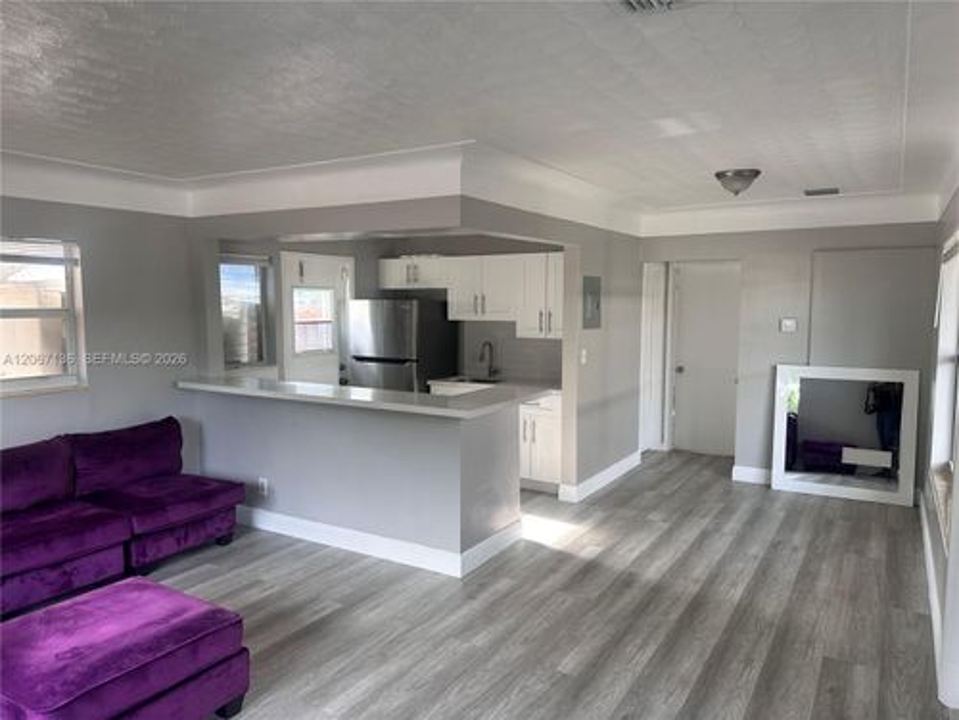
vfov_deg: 56.8
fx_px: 665
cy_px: 360
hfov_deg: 71.6
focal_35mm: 24
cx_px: 480
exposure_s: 1/121
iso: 80
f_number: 1.78
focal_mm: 6.86
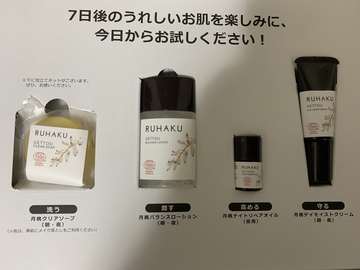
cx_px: 180
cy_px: 135
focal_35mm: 26
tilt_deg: -83.8
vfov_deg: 53.1
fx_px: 270
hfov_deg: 67.3
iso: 160
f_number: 1.8
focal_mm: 4.25
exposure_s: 1/50
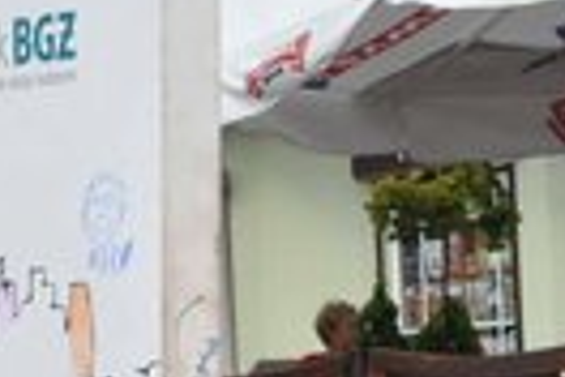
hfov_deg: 6.2
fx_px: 5085
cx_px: -552
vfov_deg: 4.2
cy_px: 591
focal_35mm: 324
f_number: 10
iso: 1250
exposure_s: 1/1250
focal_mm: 44
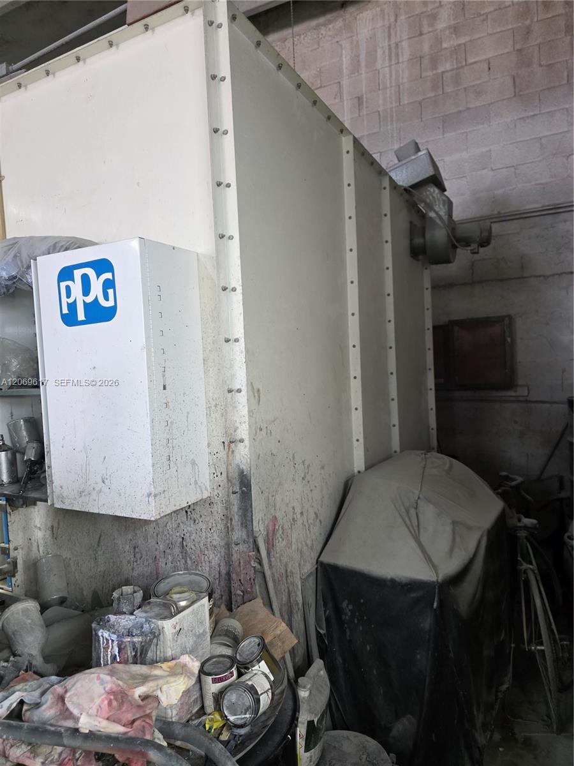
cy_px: 383
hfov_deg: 58.9
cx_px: 287
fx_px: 509
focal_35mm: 23
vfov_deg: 73.9
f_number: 1.7
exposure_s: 1/120
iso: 640
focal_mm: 6.3
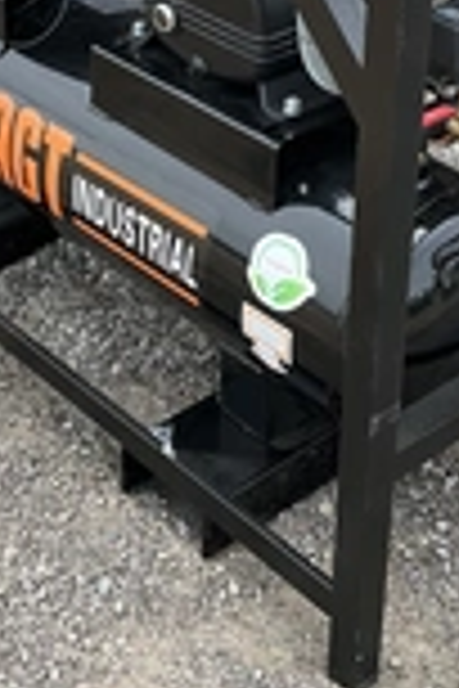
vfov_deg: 25.0
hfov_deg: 17.3
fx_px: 1511
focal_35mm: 79
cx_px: 216
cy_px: 81
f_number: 1.8
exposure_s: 1/403
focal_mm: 3
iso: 25
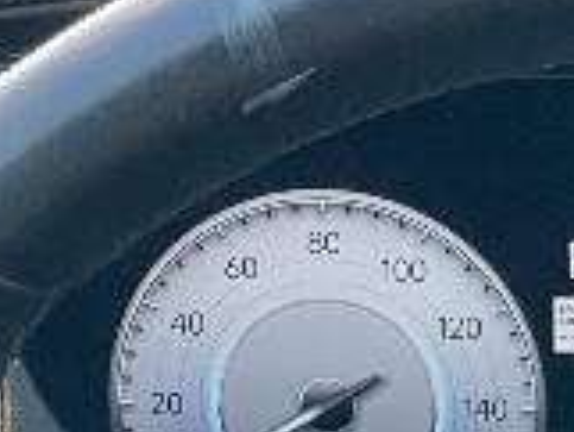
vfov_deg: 4.4
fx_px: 5476
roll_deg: +0.8
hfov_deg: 6.0
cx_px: 652
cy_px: 1178
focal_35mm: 330
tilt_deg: -32.8
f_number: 2
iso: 160
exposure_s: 1/99
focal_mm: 6
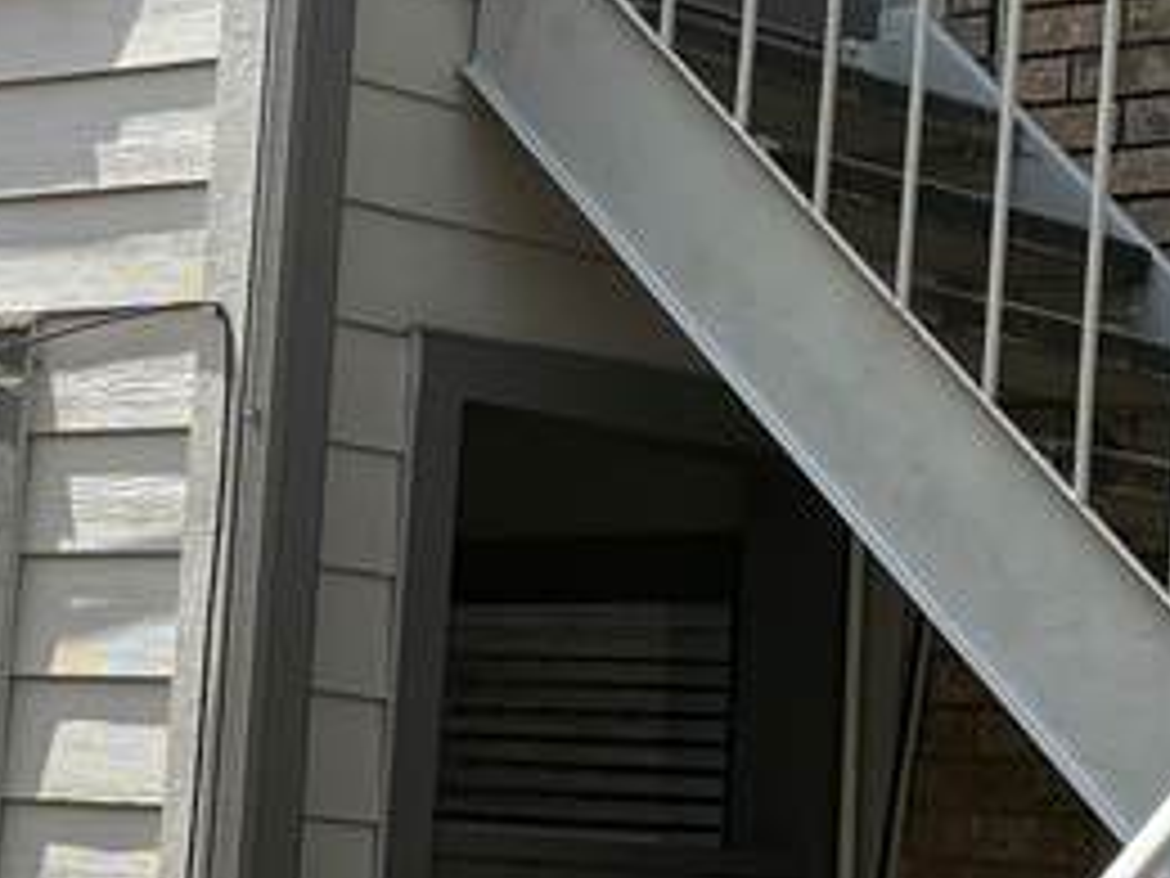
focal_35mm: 128
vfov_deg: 11.6
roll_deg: -3.5
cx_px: 396
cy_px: 266
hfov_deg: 15.4
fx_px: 4326
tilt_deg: +8.4
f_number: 1.6
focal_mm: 5.96
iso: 64
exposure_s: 1/1799
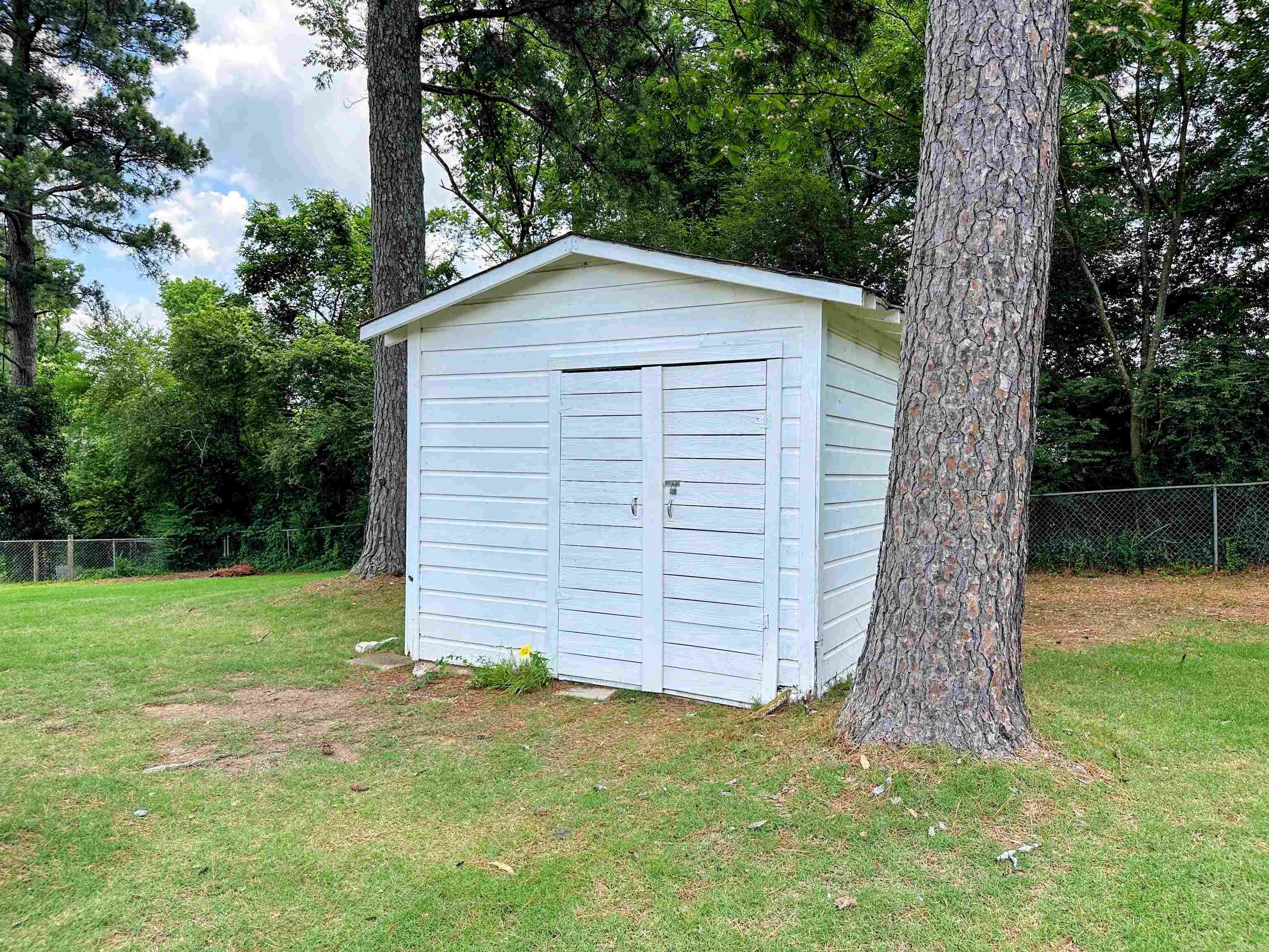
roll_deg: -1.3
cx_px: 634
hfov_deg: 71.6
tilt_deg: -1.0
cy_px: 476
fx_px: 880
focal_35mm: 24
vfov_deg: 56.8
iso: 80
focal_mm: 6.86
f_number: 1.78
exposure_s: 1/1227
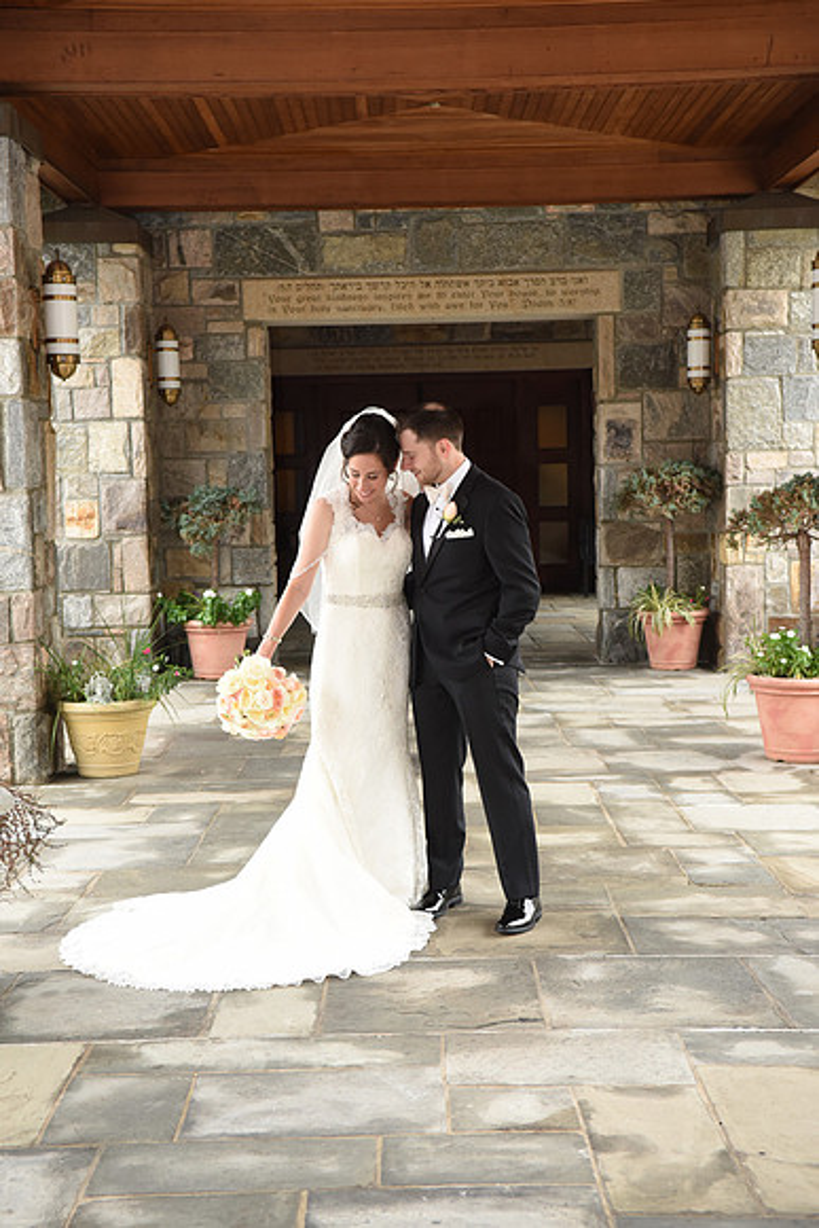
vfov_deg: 36.2
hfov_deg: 24.6
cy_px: 614
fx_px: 1876
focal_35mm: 55
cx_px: 410
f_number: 5.6
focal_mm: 55
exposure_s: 1/160
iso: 1000
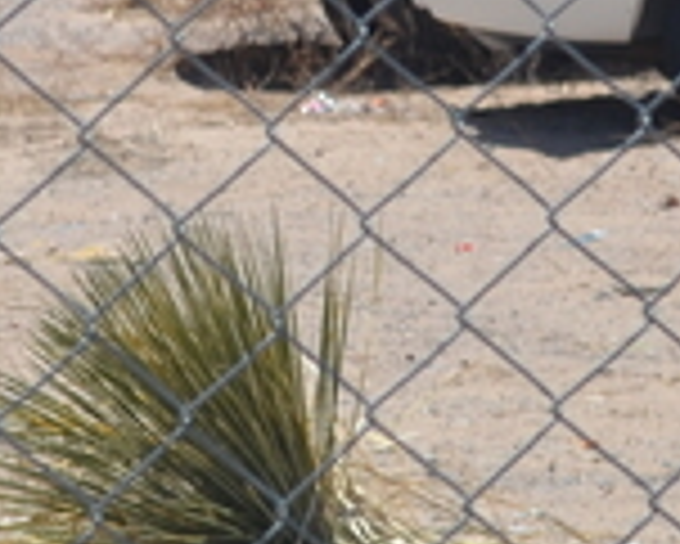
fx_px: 10333
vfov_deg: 3.0
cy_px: -312
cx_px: 806
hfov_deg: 3.8
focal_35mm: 513
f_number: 8
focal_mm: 55
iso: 100
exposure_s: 1/250
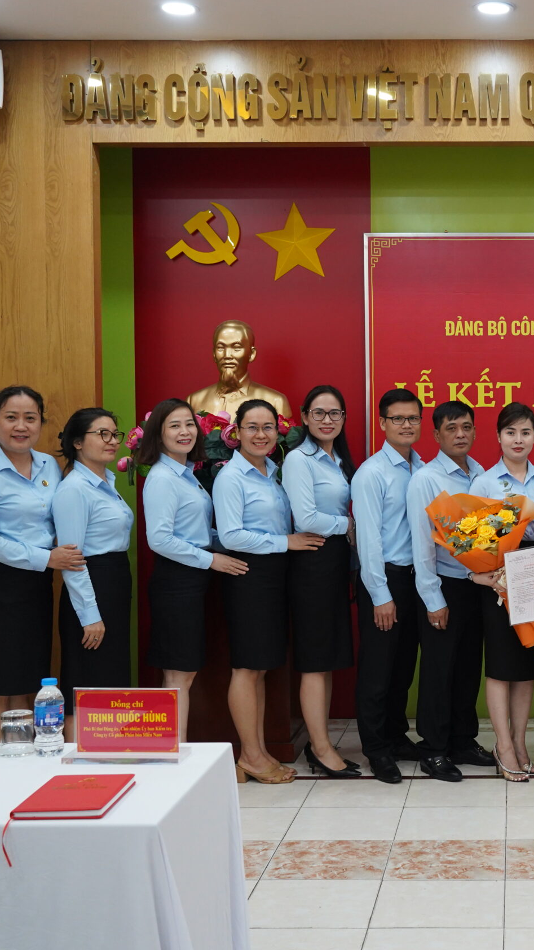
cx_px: 506
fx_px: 1283
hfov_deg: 22.8
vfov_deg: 40.6
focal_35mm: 51
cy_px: 470
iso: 1600
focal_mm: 32
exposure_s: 1/125
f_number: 4.5
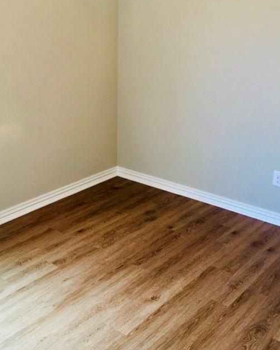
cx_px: 143
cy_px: 126
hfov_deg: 32.7
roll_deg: -1.4
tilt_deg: -13.4
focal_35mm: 46
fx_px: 476
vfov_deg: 40.0
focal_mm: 4.15
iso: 64
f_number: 2.2
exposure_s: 1/15
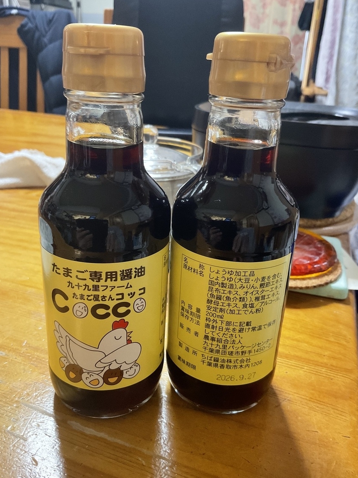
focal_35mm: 31
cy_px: 233
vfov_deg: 58.3
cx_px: 178
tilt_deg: -22.6
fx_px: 428
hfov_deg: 45.4
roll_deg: -2.3
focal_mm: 3
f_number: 1.8
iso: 320
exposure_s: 1/33
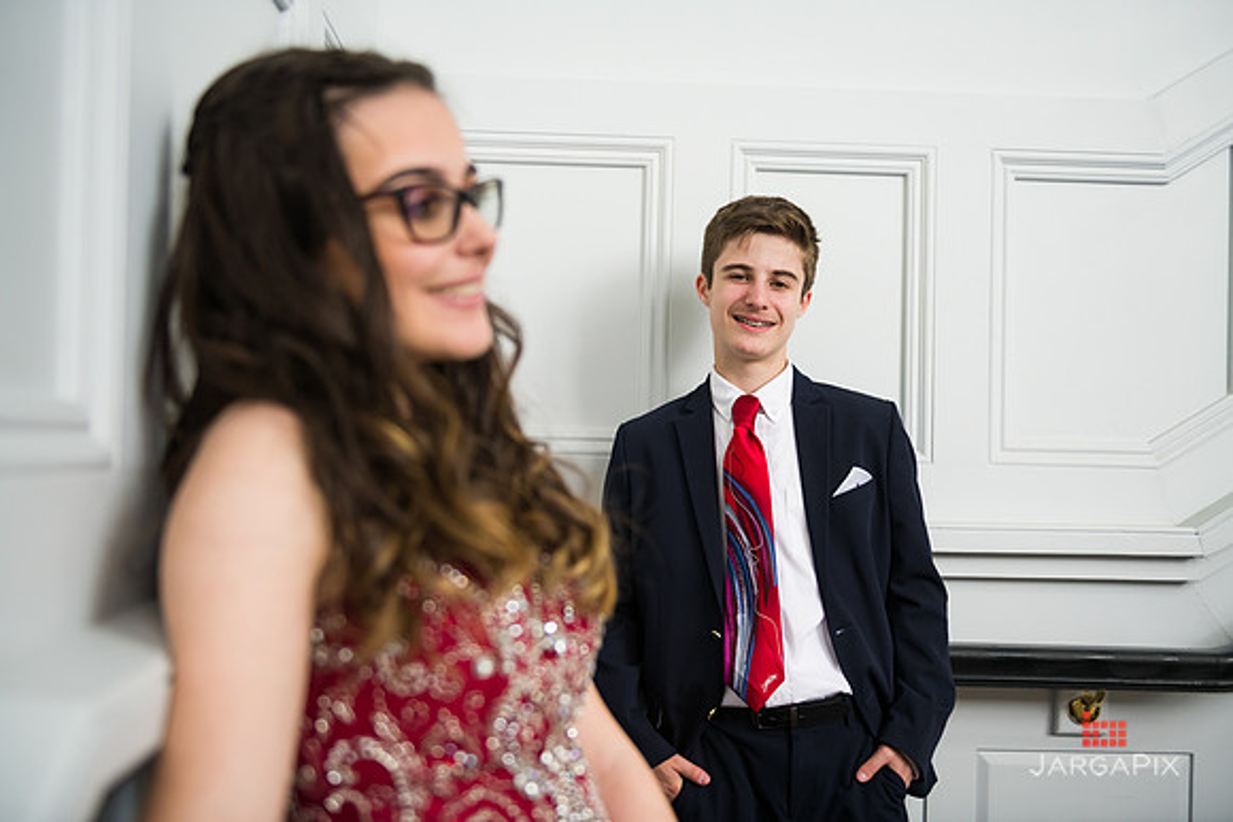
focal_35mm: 38
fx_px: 1302
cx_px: 616
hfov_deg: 50.7
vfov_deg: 35.1
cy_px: 411
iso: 1000
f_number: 3.2
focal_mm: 38
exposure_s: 1/400
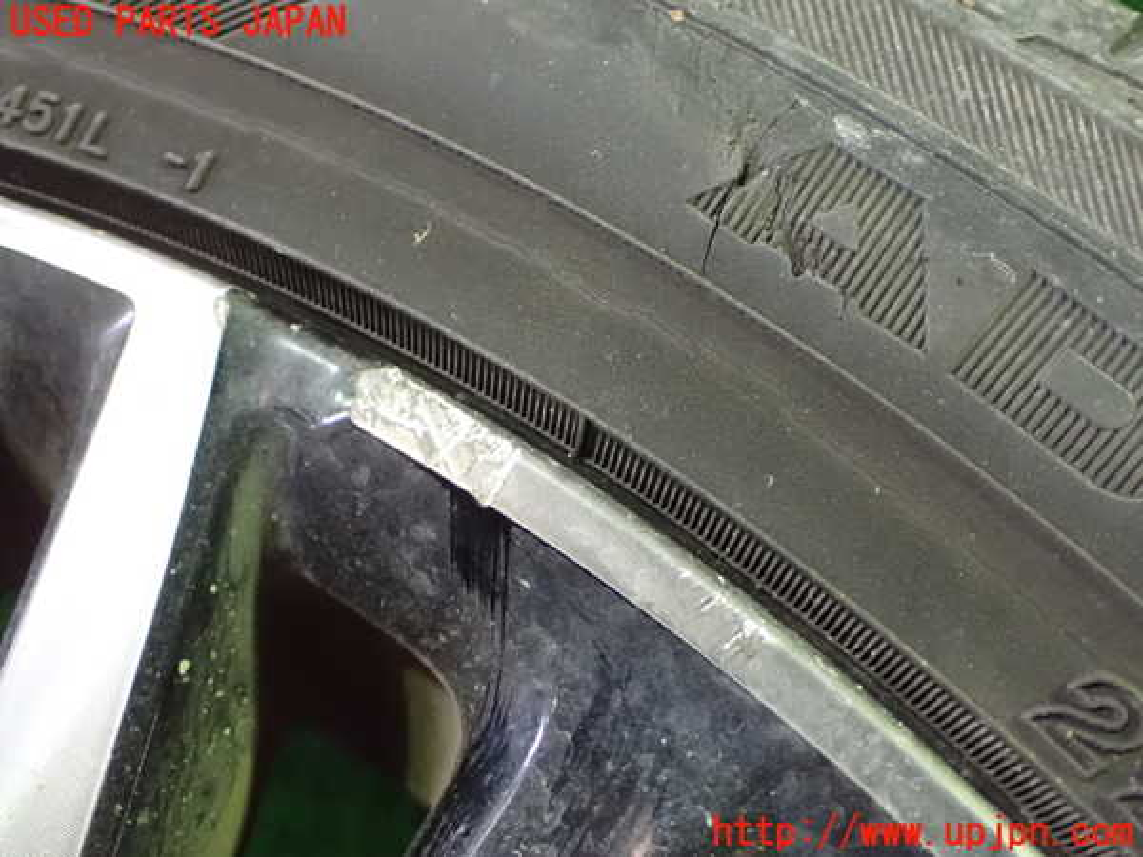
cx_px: 572
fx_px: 1354
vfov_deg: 35.1
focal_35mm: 41
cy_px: 428
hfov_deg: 45.8
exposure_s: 1/40
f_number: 2.8
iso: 1600
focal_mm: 7.31
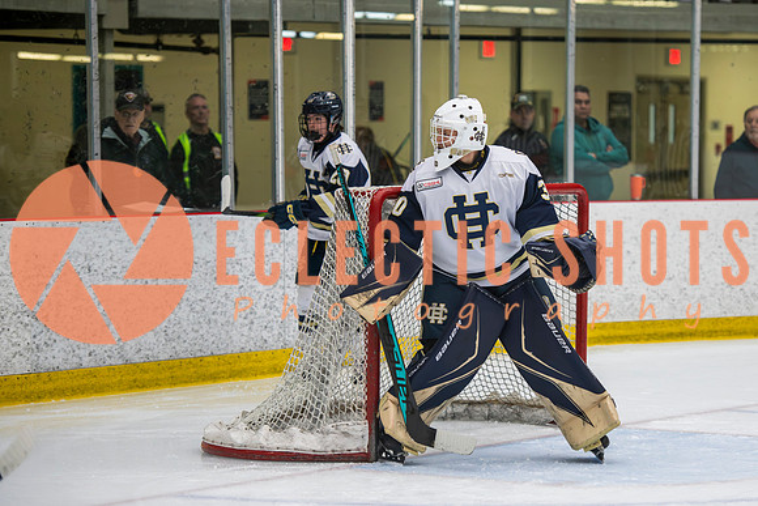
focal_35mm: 155
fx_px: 3267
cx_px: 490
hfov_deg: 13.2
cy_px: 253
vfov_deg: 8.9
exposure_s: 1/640
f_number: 3.2
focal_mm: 120
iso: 2000
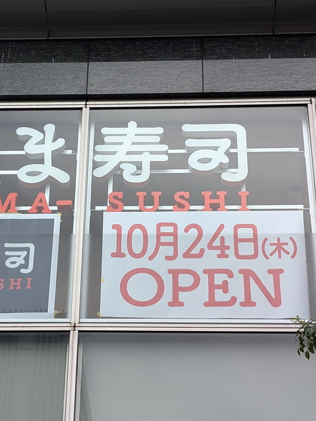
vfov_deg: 29.4
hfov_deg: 22.1
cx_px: 85
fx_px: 803
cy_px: 212
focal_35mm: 66
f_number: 1.68
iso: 20
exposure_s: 1/772
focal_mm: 6.9
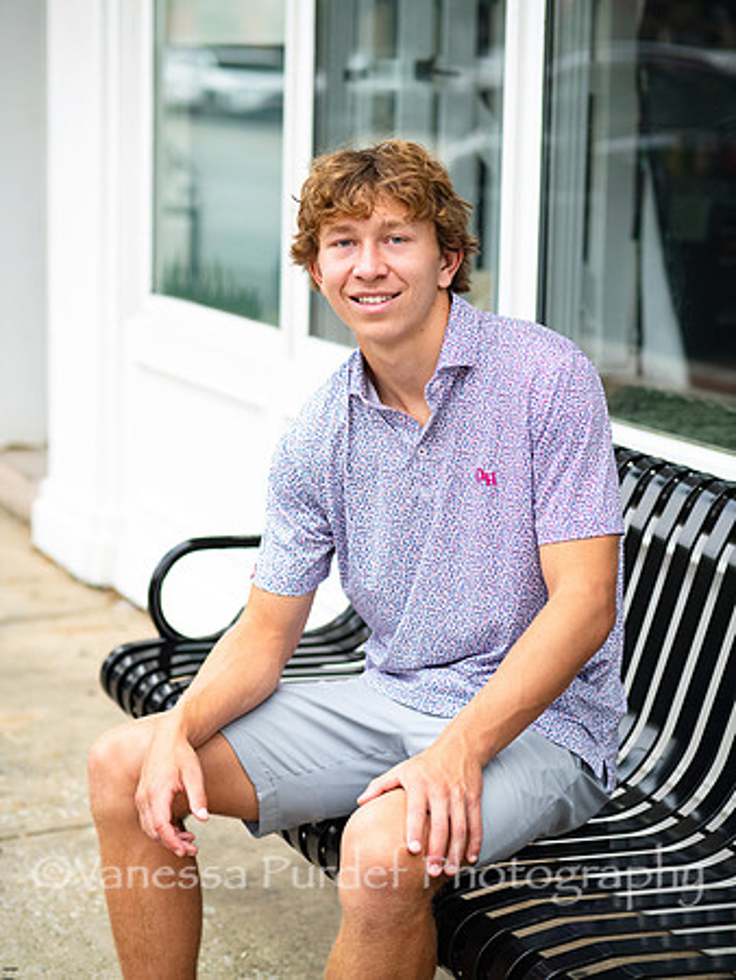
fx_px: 2436
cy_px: 490
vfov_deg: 22.7
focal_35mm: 86
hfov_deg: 17.2
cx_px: 368
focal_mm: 43
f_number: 1.8
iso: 320
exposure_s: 1/640
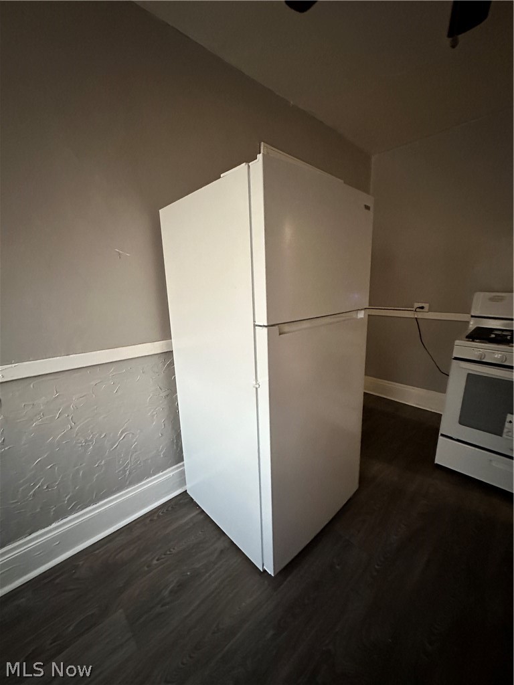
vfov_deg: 102.1
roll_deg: +0.0
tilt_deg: -13.0
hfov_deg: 85.7
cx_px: 257
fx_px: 277
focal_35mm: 14
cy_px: 342
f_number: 2.2
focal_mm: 2.22
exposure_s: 1/60
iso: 1000
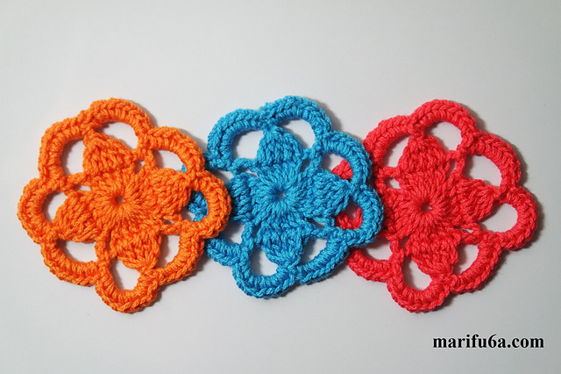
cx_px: 280
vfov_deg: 17.7
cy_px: 187
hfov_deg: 26.3
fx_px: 1199
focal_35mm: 77
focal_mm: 50
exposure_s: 1/80
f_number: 5.6
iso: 400
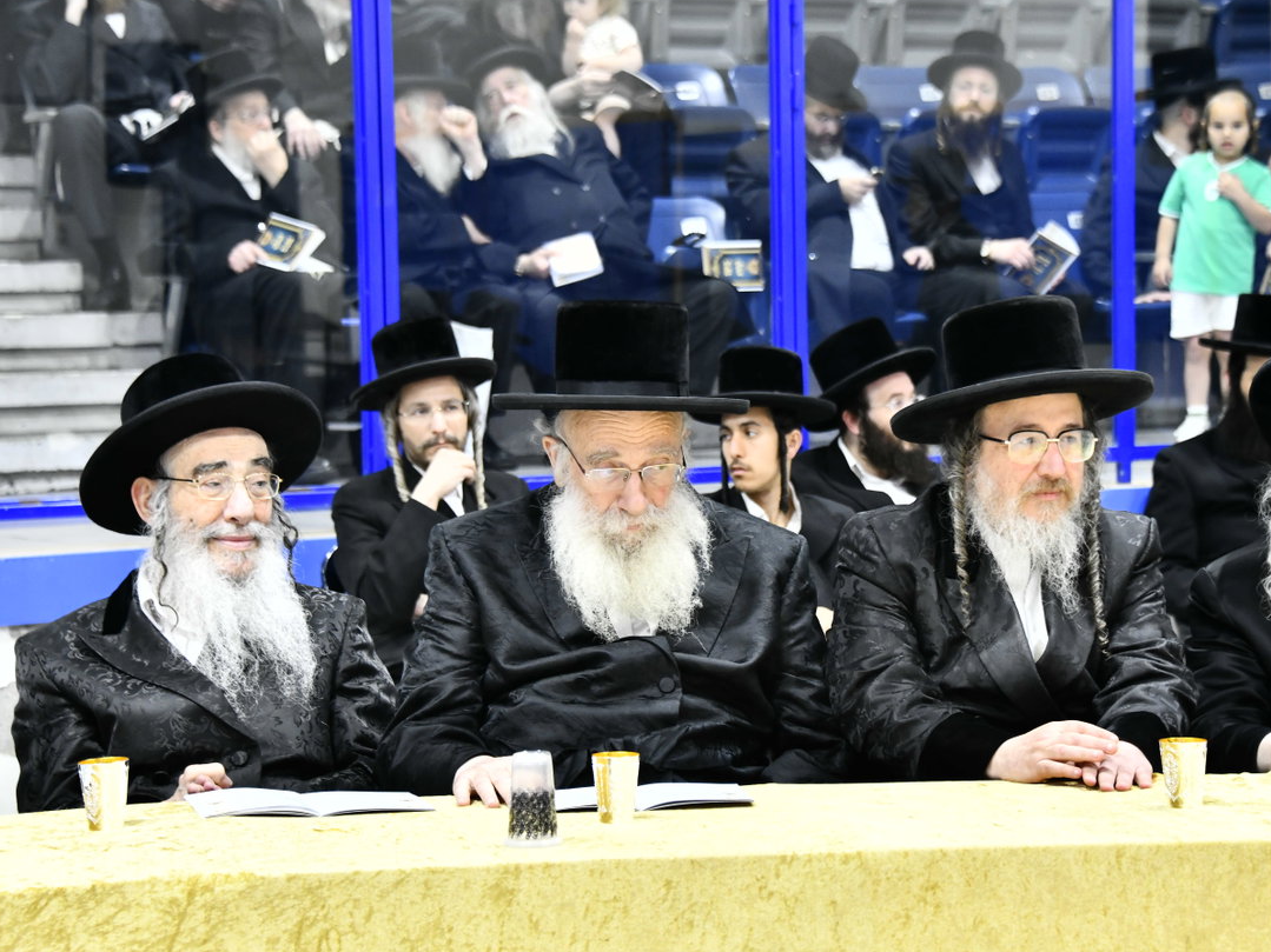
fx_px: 3892
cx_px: 749
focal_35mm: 106
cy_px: 438
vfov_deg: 14.0
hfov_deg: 18.5
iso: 1600
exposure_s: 1/125
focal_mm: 85
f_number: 5.6
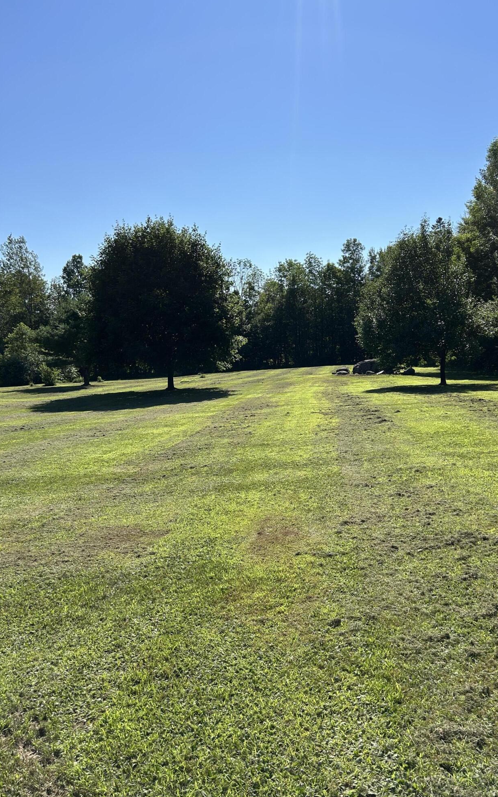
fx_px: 608
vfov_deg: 66.5
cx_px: 301
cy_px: 402
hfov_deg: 44.3
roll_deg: +0.4
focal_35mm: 28
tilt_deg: -6.7
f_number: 1.5
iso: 50
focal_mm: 5.7
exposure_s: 1/5076
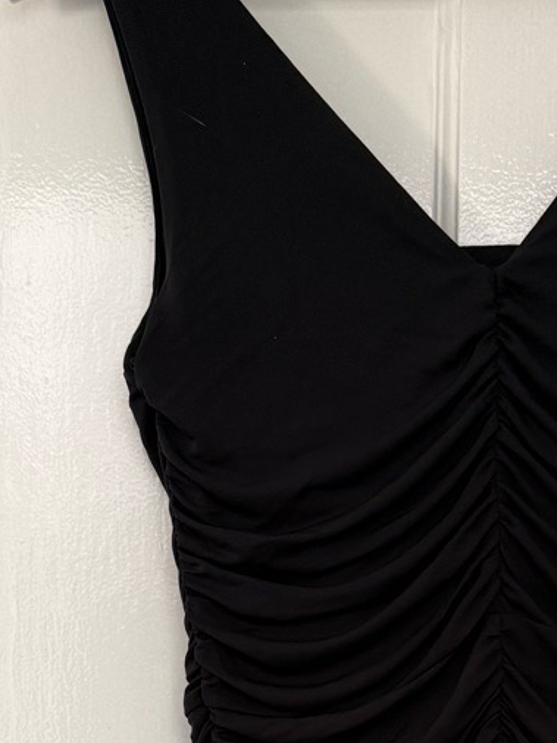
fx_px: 1630
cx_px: 406
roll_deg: -1.8
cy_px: 956
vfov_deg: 22.9
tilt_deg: -7.6
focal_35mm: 76
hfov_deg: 19.3
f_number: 1.78
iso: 200
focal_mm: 6.76
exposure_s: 1/63
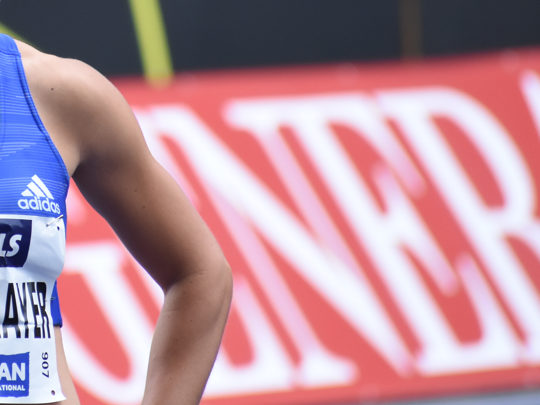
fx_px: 16068
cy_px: 127
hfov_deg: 1.9
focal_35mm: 1030
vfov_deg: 1.4
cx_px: 6
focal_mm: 300
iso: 1000
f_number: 6.3
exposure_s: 1/500
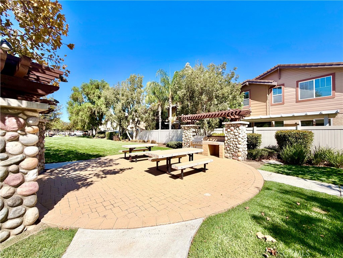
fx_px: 139
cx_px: 172
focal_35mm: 14
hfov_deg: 102.1
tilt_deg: +3.5
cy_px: 129
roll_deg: +1.6
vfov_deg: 85.7
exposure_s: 1/864
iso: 20
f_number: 2.2
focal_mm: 2.22
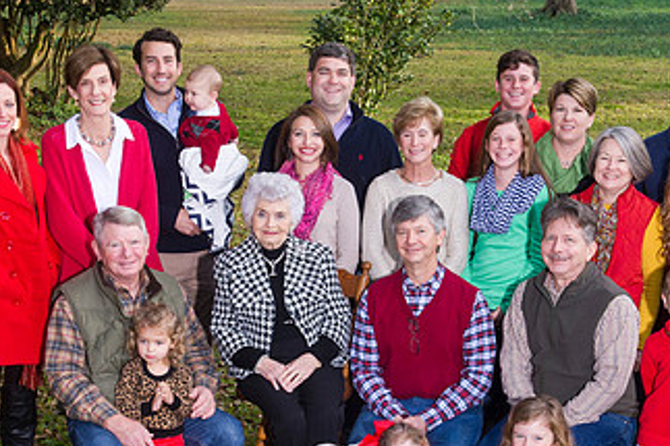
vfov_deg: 17.1
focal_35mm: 79
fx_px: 1469
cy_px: 342
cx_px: 351
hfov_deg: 25.7
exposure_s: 1/200
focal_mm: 44
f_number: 9
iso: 800
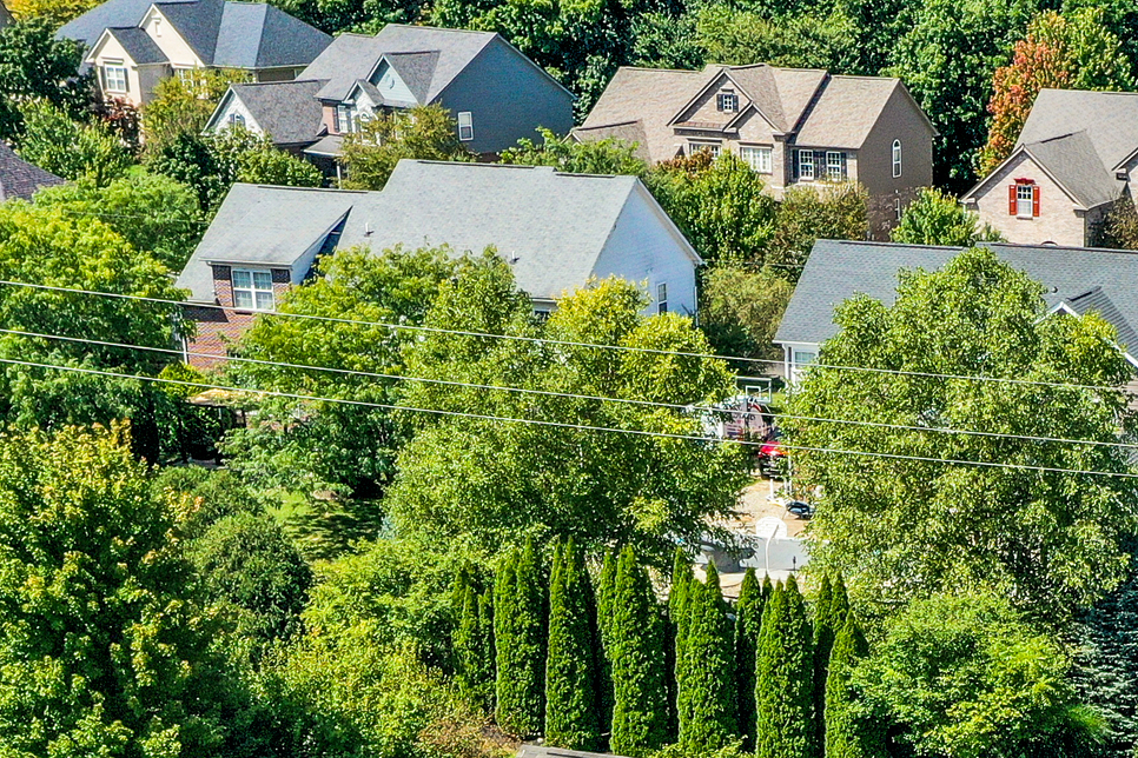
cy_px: 1162
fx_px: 2813
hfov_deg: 22.2
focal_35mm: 89
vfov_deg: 14.3
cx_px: 1079
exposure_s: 1/400
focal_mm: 10.26
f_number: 5.6
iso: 100
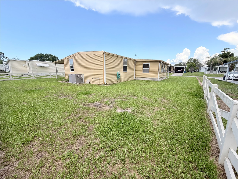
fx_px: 96
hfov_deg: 102.1
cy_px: 90
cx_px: 119
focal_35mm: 14
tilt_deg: -10.2
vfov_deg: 85.7
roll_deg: +0.1
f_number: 2.2
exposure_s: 1/770
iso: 40
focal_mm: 2.22
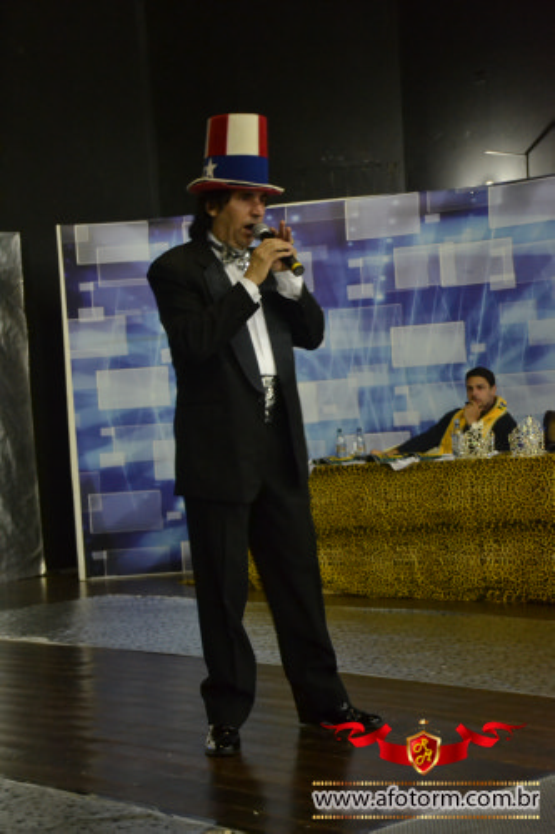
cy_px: 417
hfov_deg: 20.6
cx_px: 278
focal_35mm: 66
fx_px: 1527
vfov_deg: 30.5
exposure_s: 1/30
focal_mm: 44
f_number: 5
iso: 3200
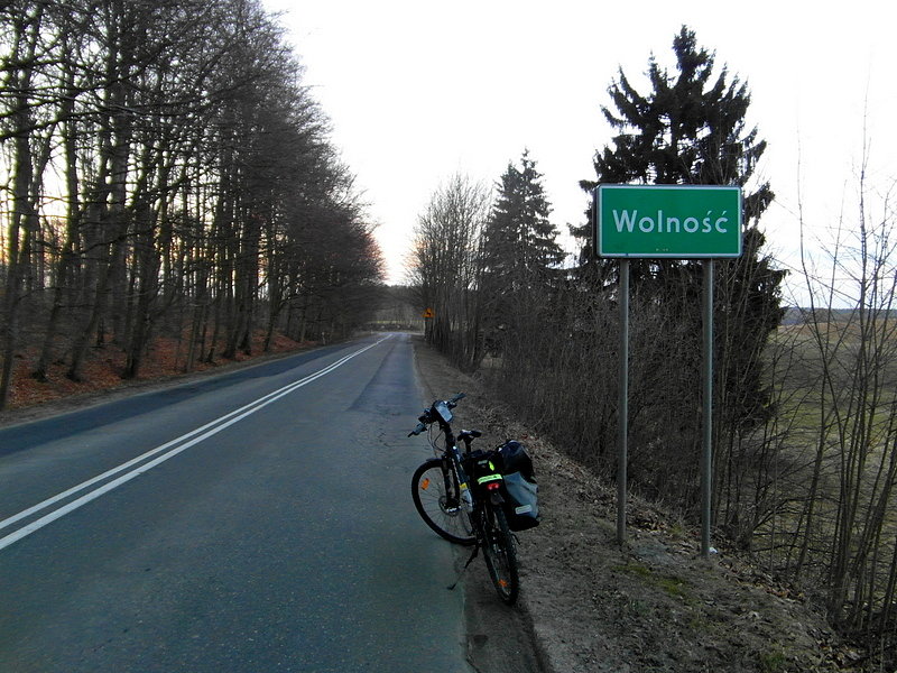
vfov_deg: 56.8
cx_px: 448
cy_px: 336
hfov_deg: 71.6
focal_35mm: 24
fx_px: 622
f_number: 3.2
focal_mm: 4
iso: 320
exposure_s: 1/30
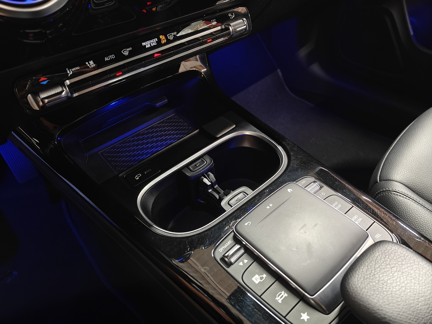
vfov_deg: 56.8
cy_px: 162
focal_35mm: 24
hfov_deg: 71.6
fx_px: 300
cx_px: 216
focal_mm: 5.59
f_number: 1.8
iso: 2000
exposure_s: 1/33
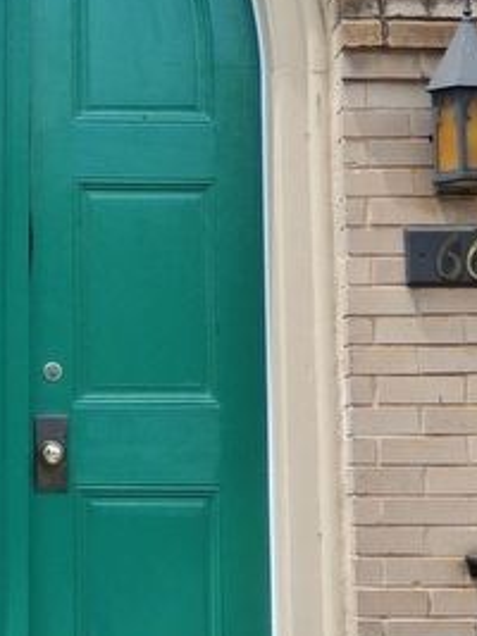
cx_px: 19
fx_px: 2262
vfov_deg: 15.6
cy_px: -55
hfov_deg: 11.9
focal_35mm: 123
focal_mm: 7.3
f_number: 4.2
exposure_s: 1/320
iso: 125
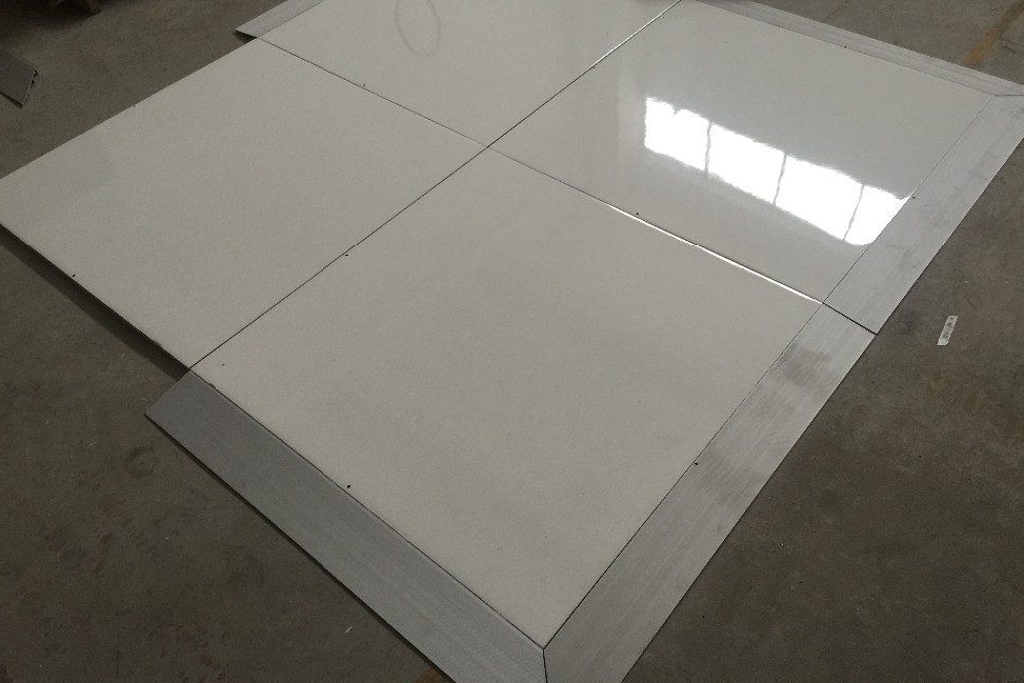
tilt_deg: -45.6
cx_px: 520
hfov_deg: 60.3
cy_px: 310
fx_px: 882
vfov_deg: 42.3
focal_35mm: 31
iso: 125
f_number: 2.2
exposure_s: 1/10
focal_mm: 4.15
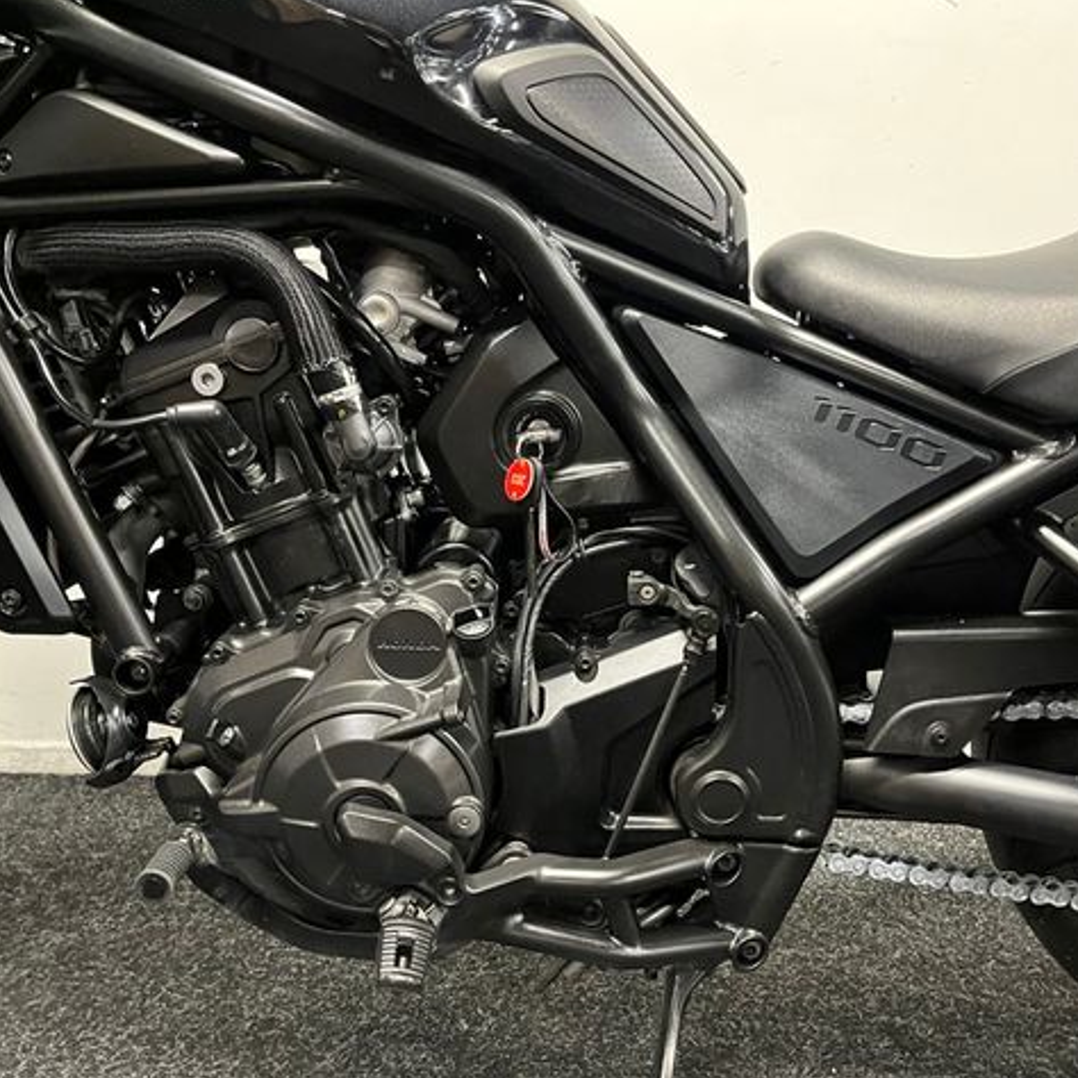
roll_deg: -1.8
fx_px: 1092
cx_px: 564
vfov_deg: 52.5
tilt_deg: -9.4
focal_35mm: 31
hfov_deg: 52.5
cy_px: 539
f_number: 1.6
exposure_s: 1/33
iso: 640
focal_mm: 5.1
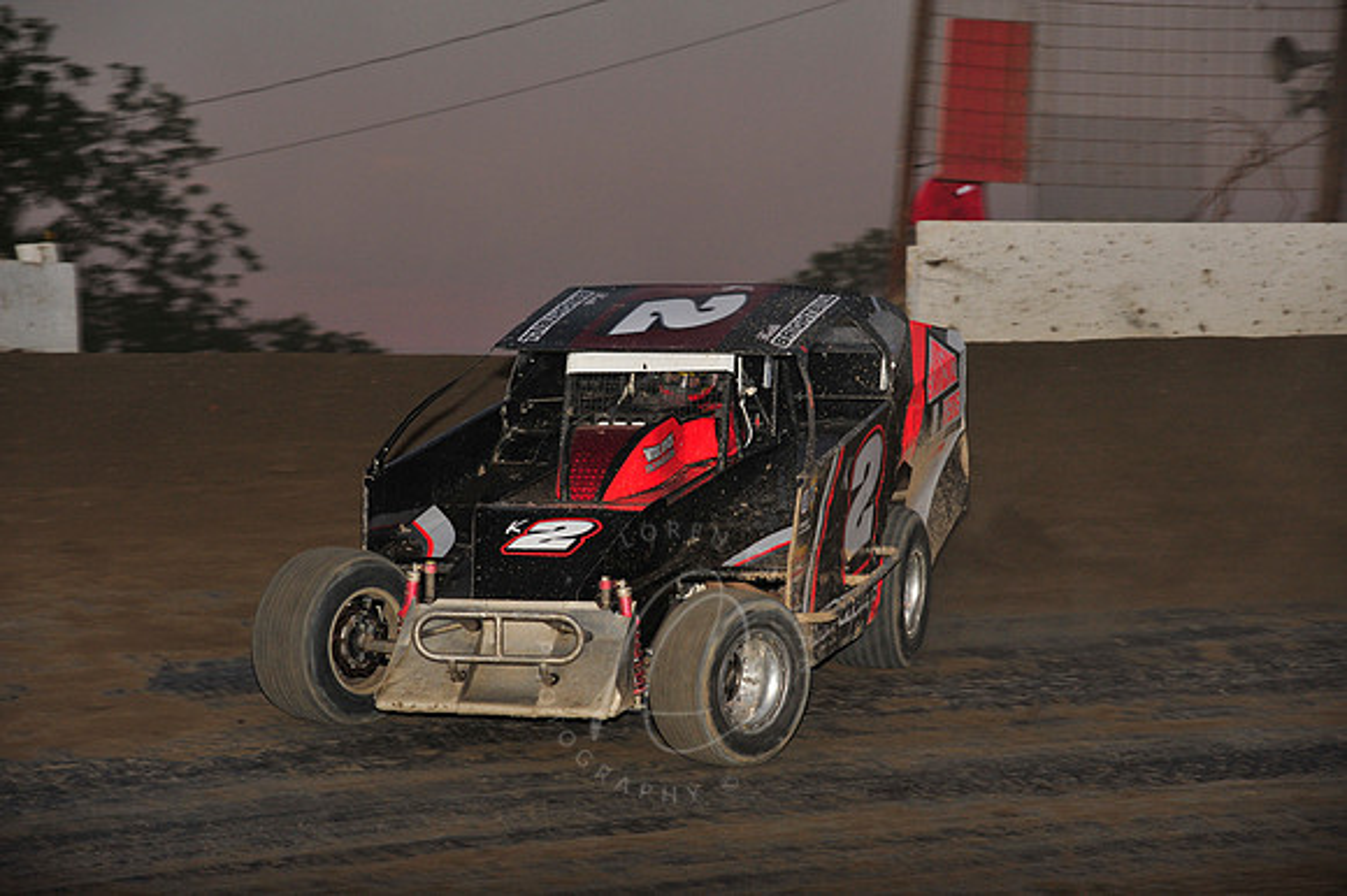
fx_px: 5422
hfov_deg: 14.2
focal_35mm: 145
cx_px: 674
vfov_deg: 9.5
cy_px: 448
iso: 1000
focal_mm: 145
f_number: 7.1
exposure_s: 1/320
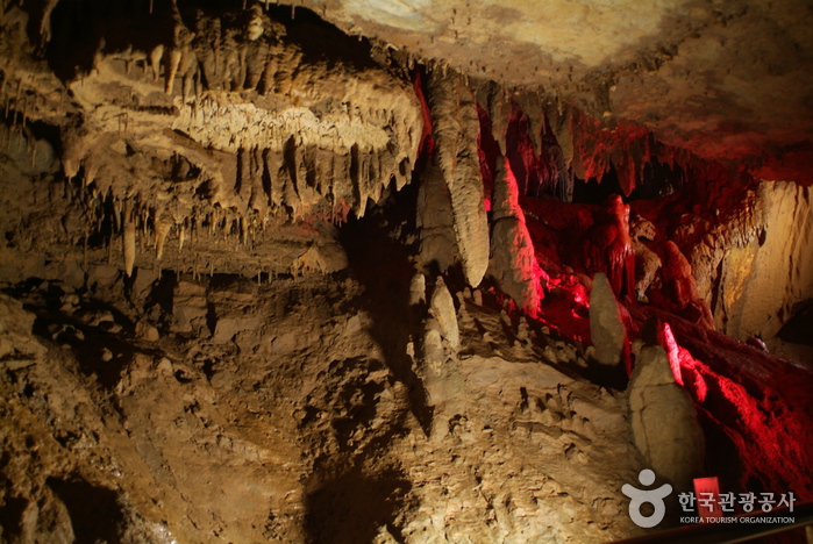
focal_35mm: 30
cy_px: 272
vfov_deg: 43.7
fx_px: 678
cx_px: 406
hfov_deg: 61.9
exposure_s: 1
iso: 200
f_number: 2.8
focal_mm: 20
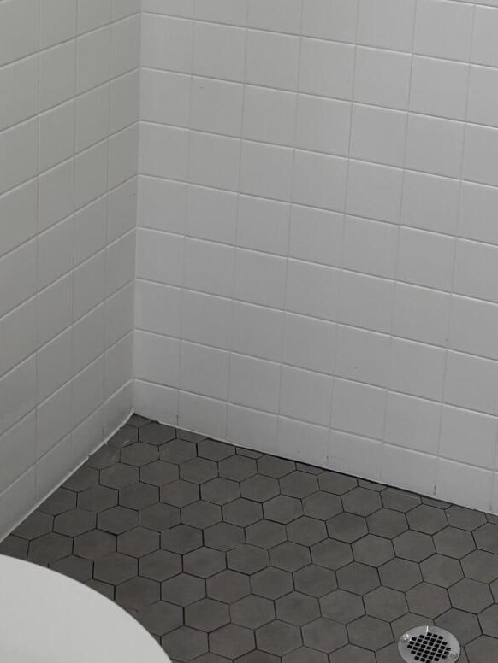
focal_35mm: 67
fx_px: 1285
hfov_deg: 21.6
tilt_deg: -10.0
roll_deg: -5.0
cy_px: -9
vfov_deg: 27.2
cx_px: 415
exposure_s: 1/120
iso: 80
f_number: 1.6
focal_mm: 5.96
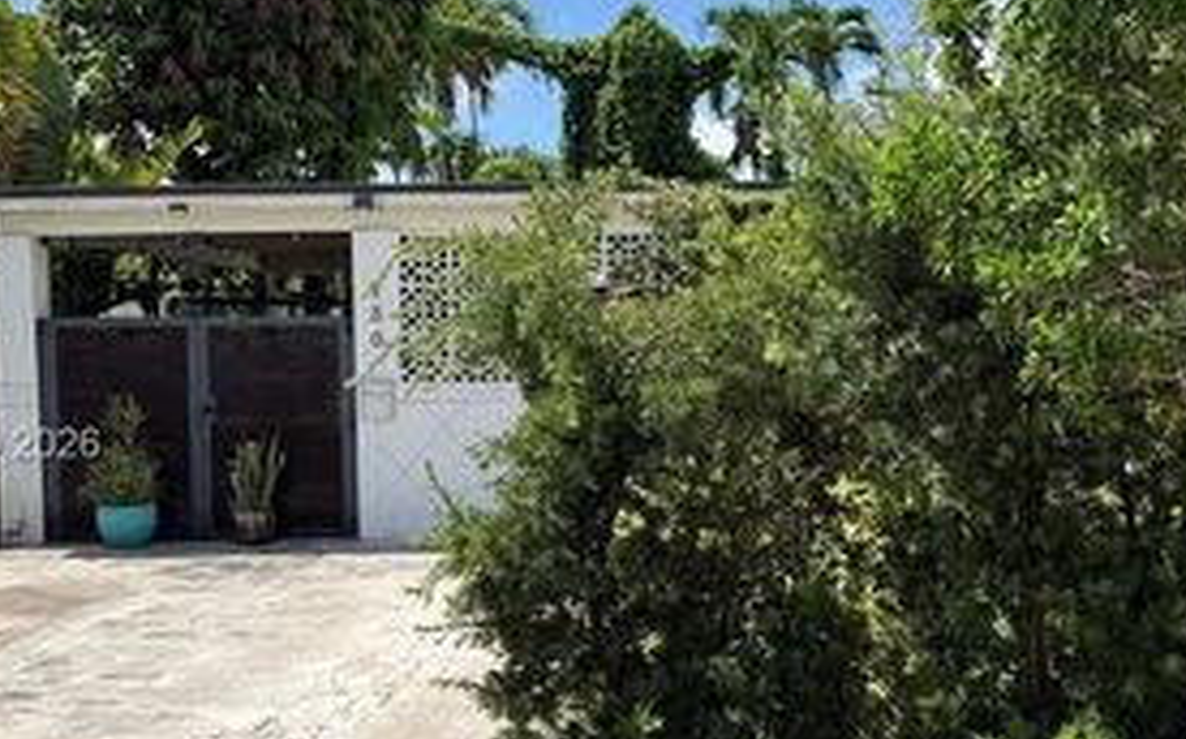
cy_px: 447
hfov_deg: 33.6
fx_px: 1905
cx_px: 941
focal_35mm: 59
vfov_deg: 21.9
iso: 80
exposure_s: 1/3425
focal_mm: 6.76
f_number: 1.78
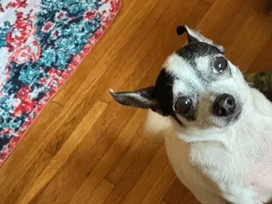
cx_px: 189
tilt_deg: -61.3
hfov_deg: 39.8
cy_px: 156
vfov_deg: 30.3
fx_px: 369
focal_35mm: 47
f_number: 1.8
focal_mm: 3
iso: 250
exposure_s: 1/30
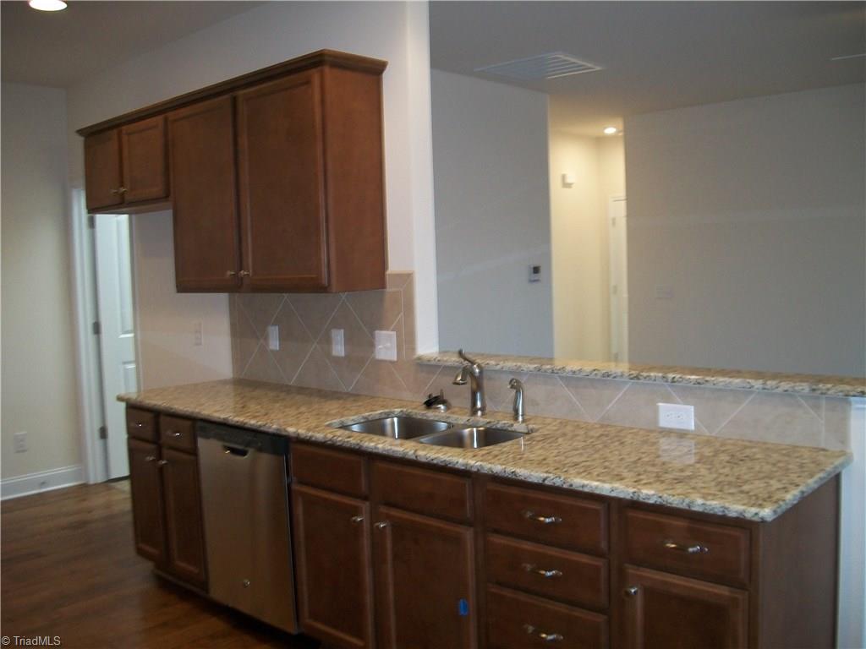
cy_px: 324
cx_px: 433
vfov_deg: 44.2
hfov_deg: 56.8
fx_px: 801
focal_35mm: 32
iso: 160
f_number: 2.9
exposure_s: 1/30
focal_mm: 5.7
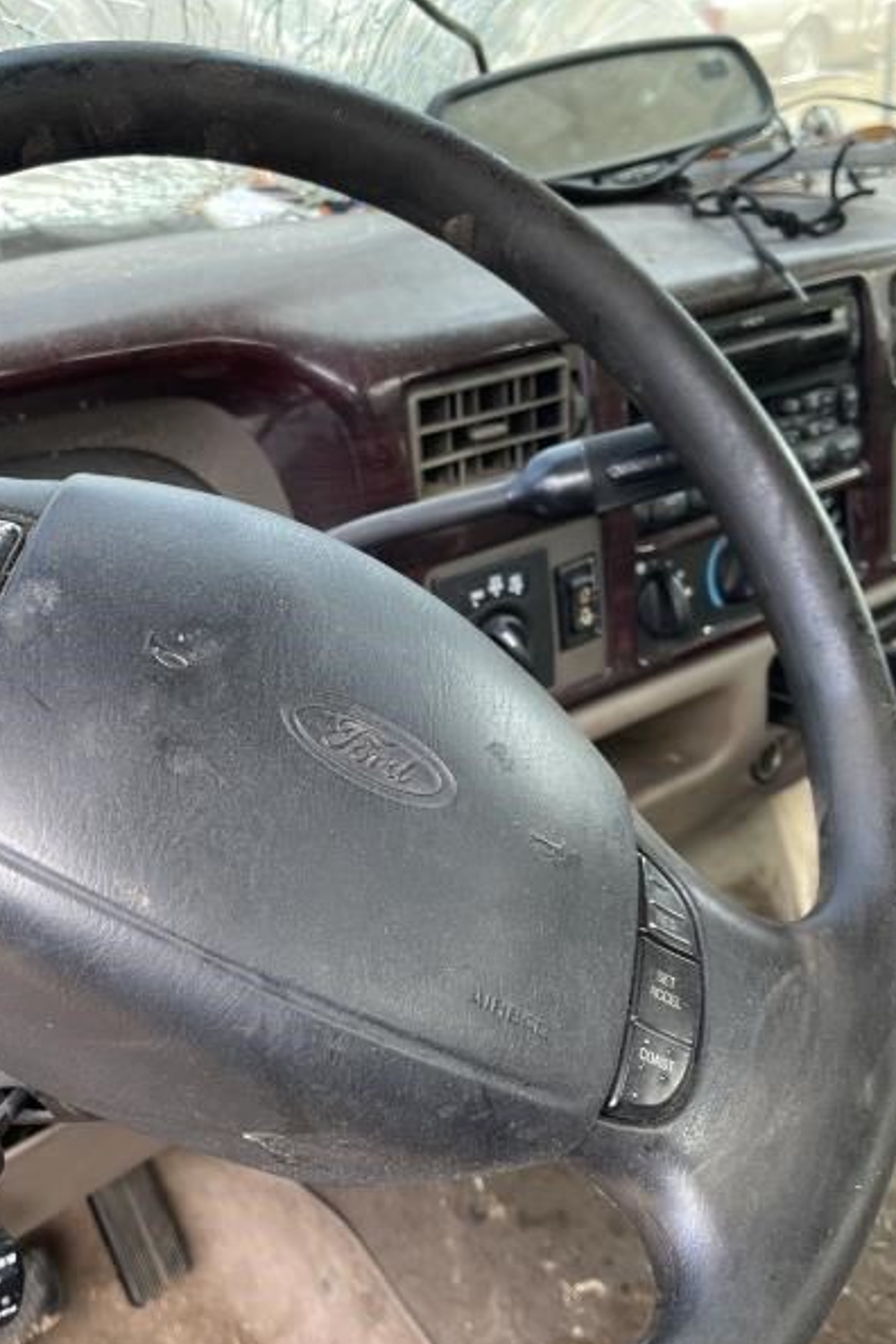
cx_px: 276
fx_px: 1307
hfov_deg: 37.3
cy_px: 677
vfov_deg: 54.4
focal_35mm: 35
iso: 50
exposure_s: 1/121
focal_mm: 5.1
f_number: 1.6
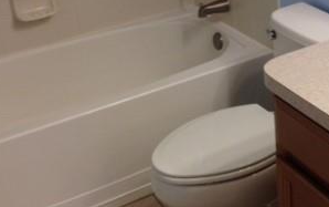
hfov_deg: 26.6
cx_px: 293
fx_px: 673
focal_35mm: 75
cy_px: 13
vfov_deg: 17.1
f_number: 2.4
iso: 50
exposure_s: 1/24
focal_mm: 4.12
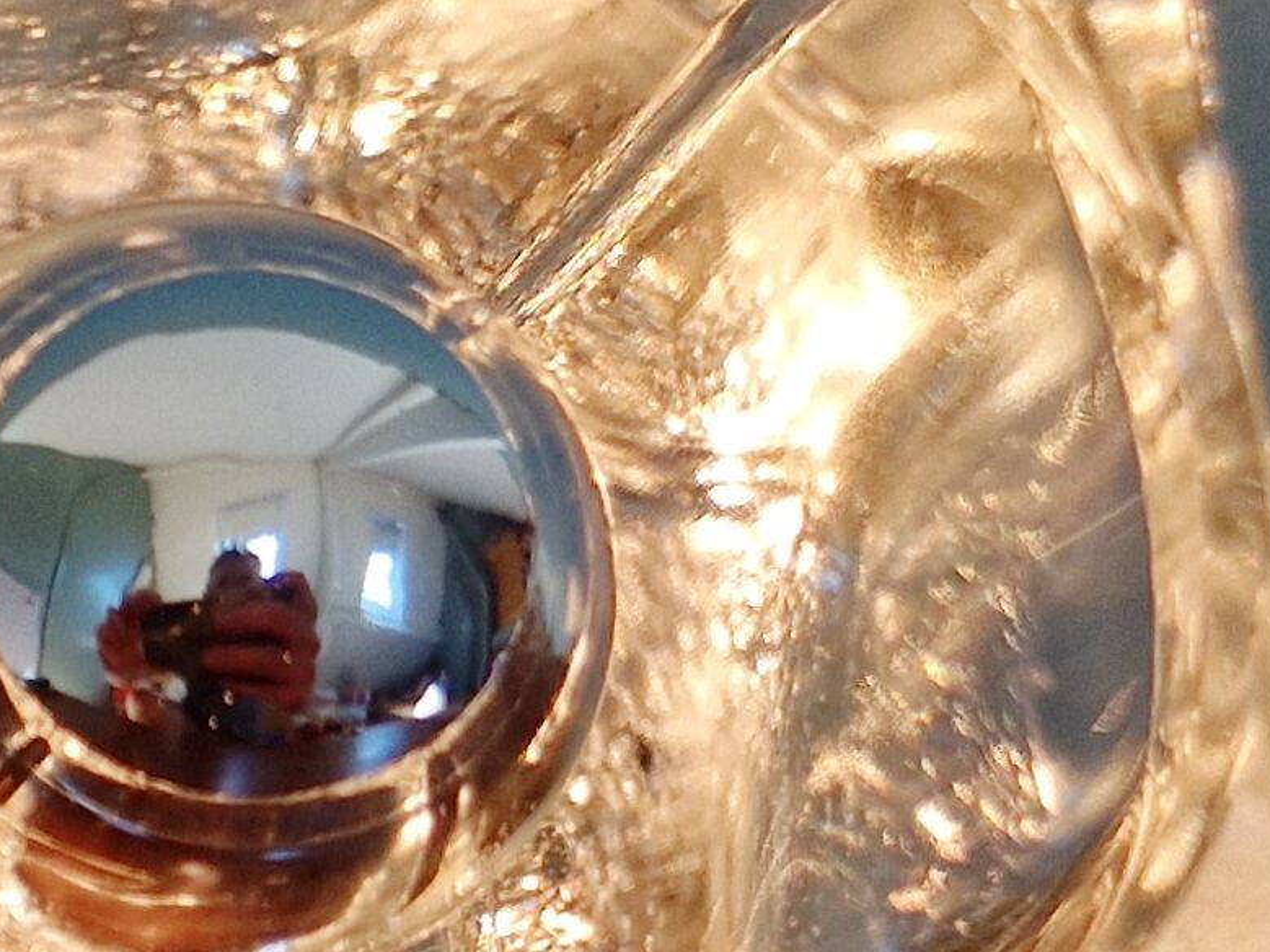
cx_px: -1271
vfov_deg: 12.7
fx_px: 4255
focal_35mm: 116
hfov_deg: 14.2
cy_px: 888
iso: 50
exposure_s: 1/119
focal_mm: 5.4
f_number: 1.8
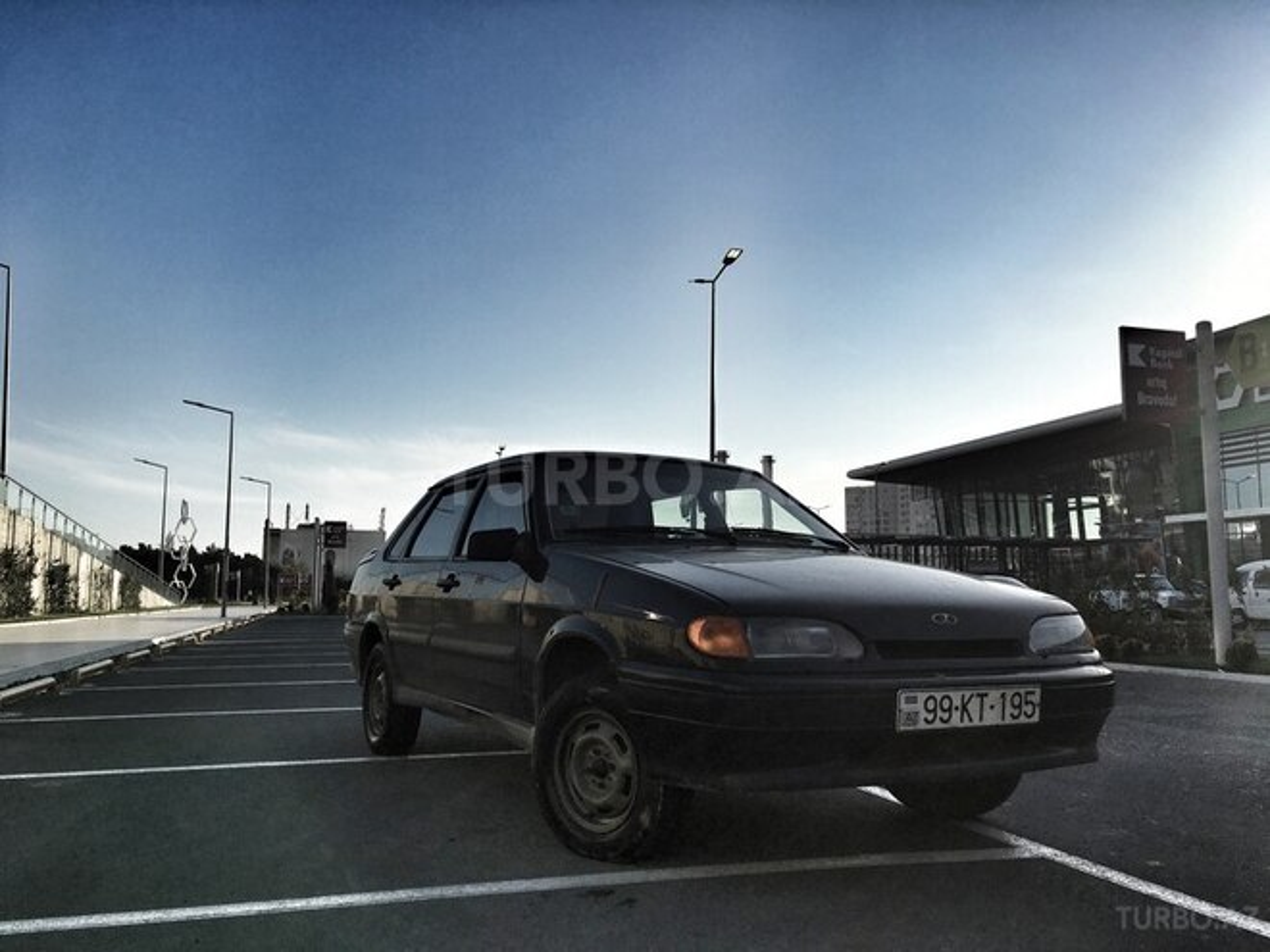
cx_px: 635
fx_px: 1064
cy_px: 476
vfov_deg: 48.2
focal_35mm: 29
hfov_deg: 61.7
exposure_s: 1/2198
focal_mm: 4.15
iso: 25
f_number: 2.2
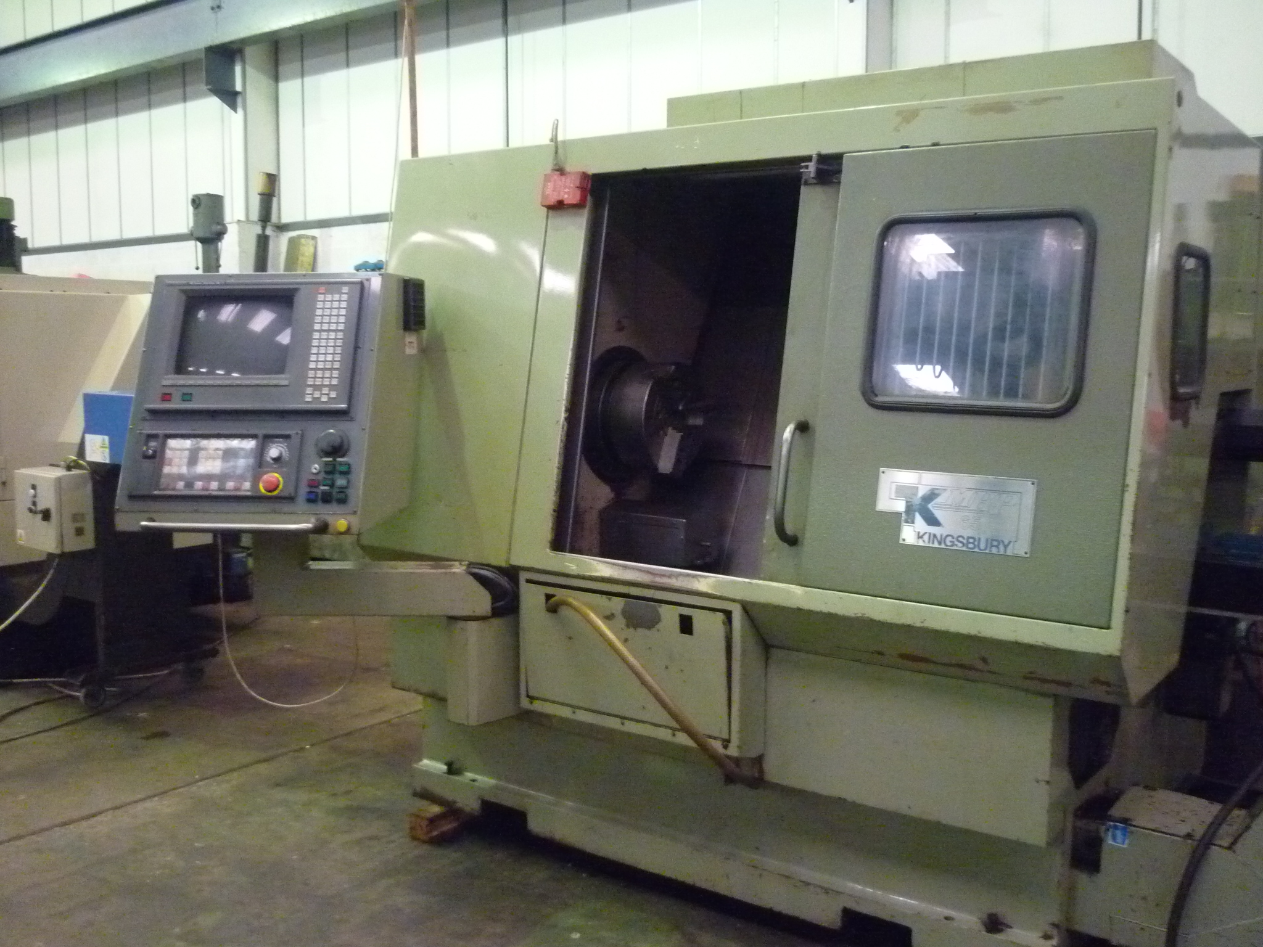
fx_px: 1204
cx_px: 632
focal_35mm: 33
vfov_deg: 42.9
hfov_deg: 55.4
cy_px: 474
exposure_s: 1/13
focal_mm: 5.5
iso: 800
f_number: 2.8
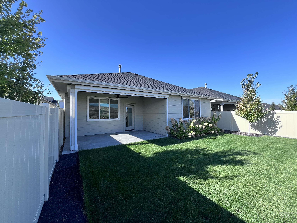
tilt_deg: -0.5
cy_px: 112
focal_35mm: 13
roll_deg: +0.1
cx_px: 148
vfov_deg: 89.9
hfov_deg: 106.2
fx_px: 112
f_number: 1.8
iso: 32
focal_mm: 1.57
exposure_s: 1/564
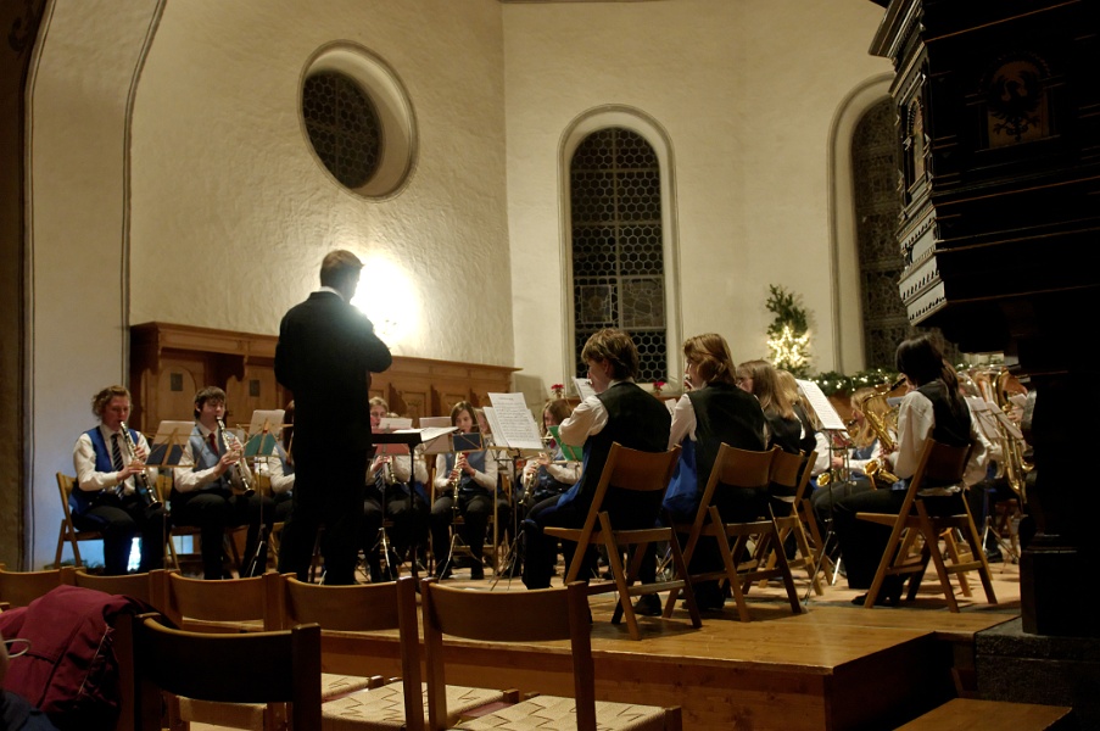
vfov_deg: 36.8
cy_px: 366
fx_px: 1099
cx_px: 550
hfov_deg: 53.2
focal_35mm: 36
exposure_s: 1/40
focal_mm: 24
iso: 1600
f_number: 2.8
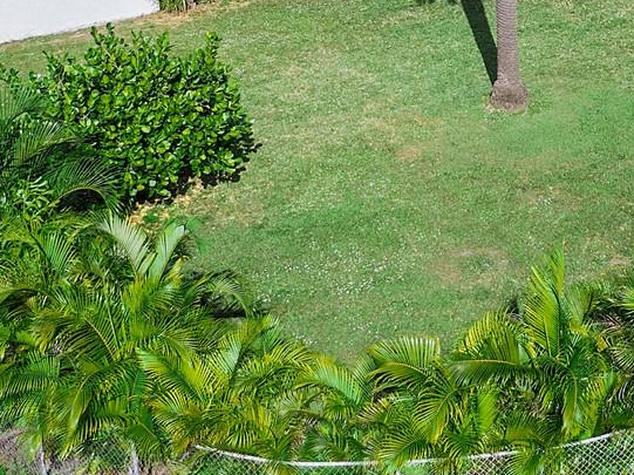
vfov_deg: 19.8
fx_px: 1300
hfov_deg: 26.4
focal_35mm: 71
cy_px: -55
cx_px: 591
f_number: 2.8
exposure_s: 1/2000
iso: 100
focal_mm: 4.39
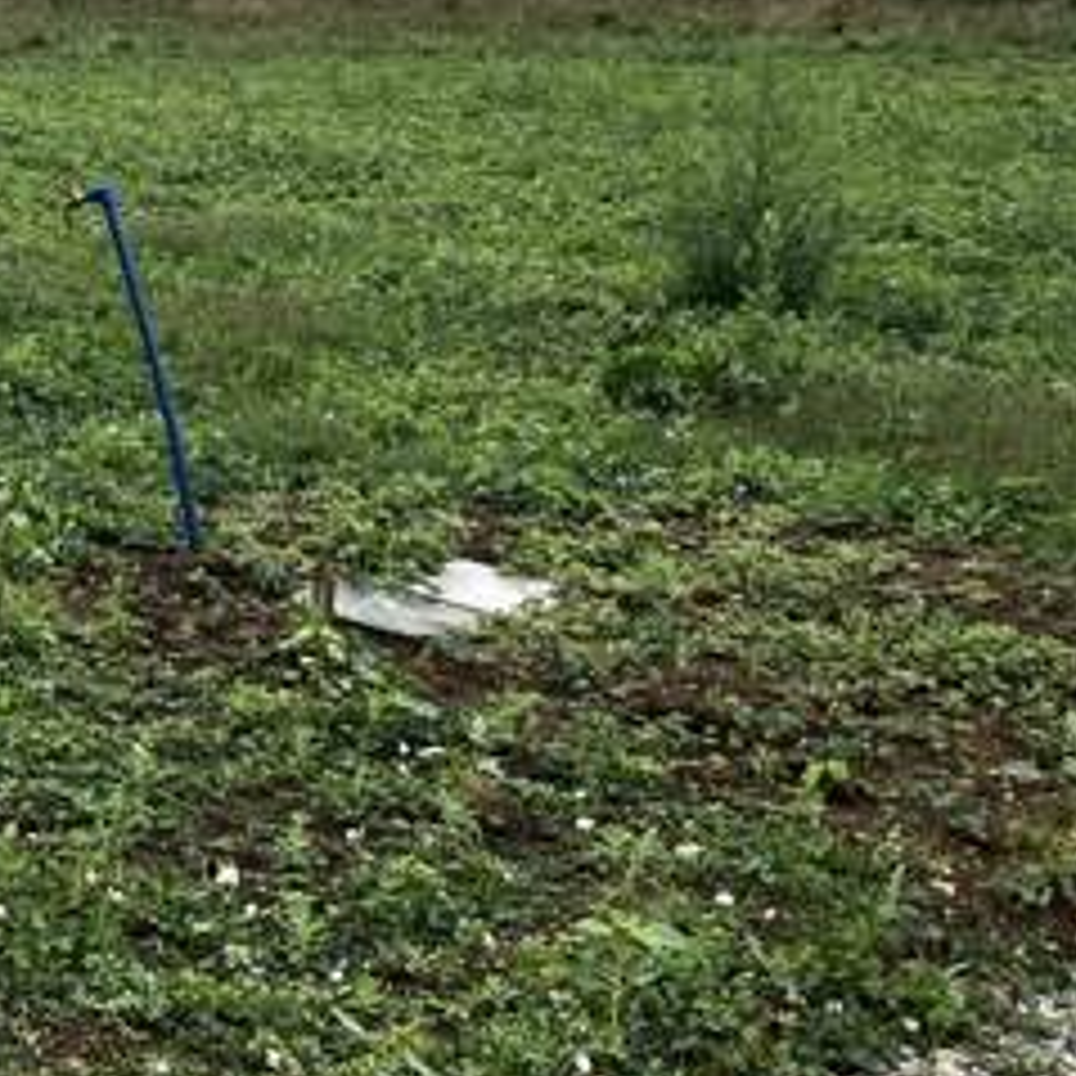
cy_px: 401
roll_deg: -0.4
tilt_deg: -10.4
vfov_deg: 22.4
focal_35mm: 77
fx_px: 2708
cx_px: -275
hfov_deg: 20.7
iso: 50
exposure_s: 1/1458
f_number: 1.6
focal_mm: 5.1
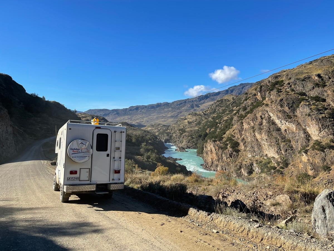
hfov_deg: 67.3
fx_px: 251
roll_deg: +2.4
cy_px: 126
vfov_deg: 53.1
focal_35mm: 26
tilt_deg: -0.8
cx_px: 167
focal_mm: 5.1
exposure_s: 1/3165
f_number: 1.6
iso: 32
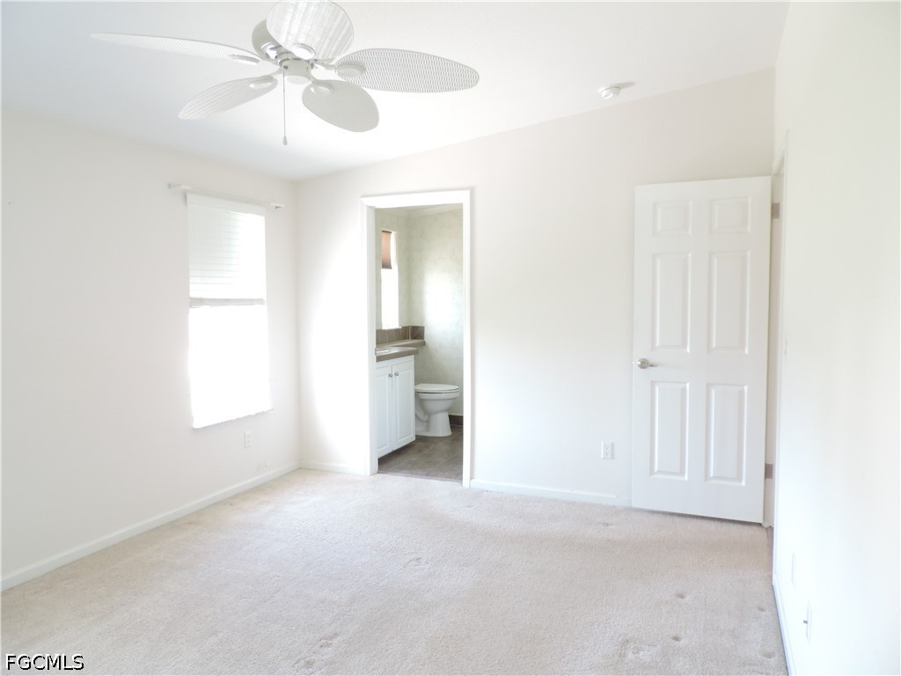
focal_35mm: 24
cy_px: 338
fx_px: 625
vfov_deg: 56.8
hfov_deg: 71.6
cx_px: 450
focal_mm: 4.3
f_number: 3
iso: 400
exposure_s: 1/20
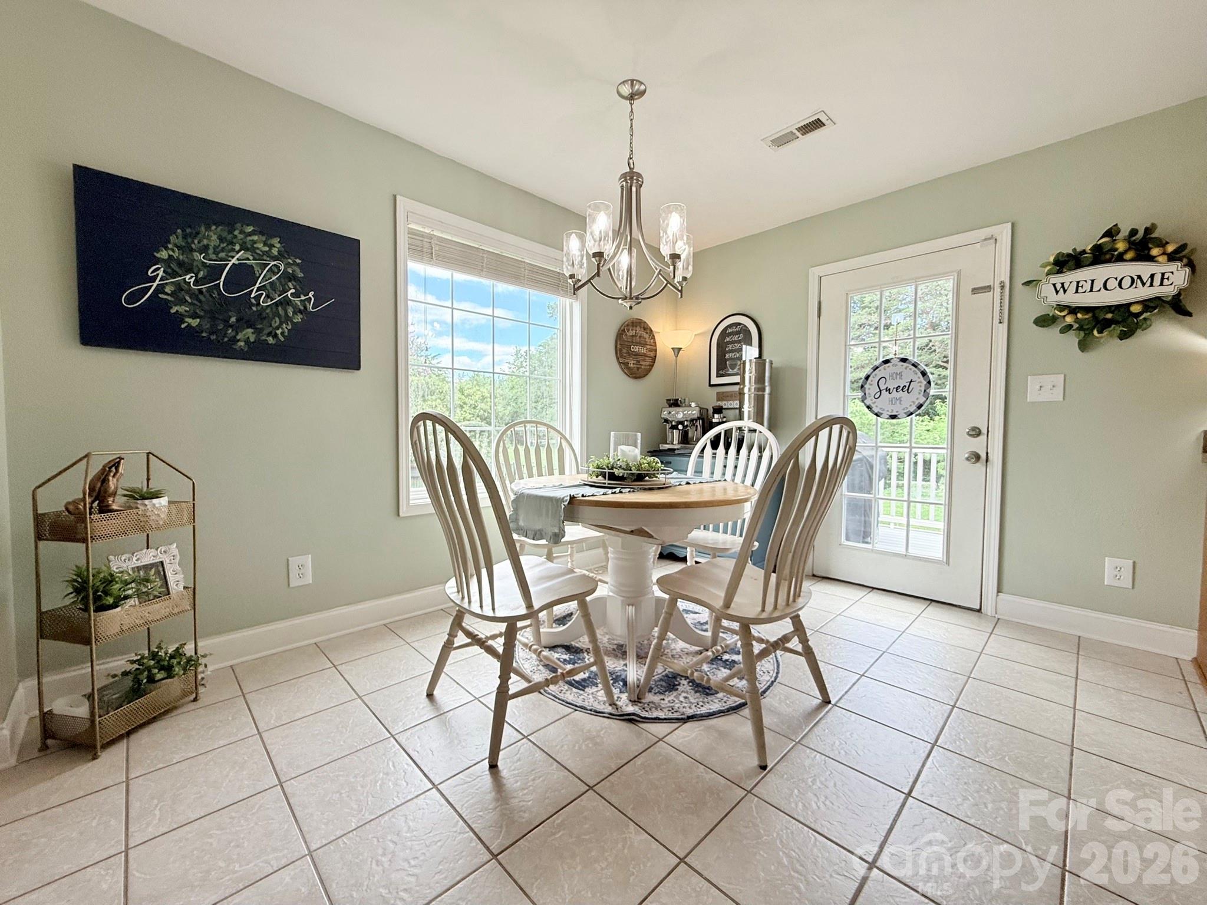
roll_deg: -0.4
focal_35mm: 14
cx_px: 604
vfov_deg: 85.7
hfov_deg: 102.1
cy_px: 452
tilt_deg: -2.9
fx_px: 488
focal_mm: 2.22
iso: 64
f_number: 2.2
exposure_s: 1/181
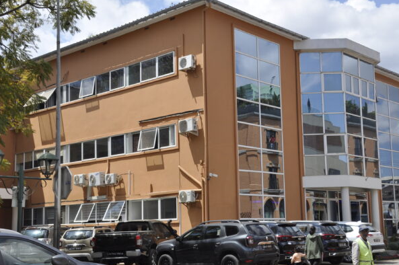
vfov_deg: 24.7
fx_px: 604
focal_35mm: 55
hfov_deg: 36.5
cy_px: 147
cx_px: 207
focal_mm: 31
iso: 250
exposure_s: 1/400
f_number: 10
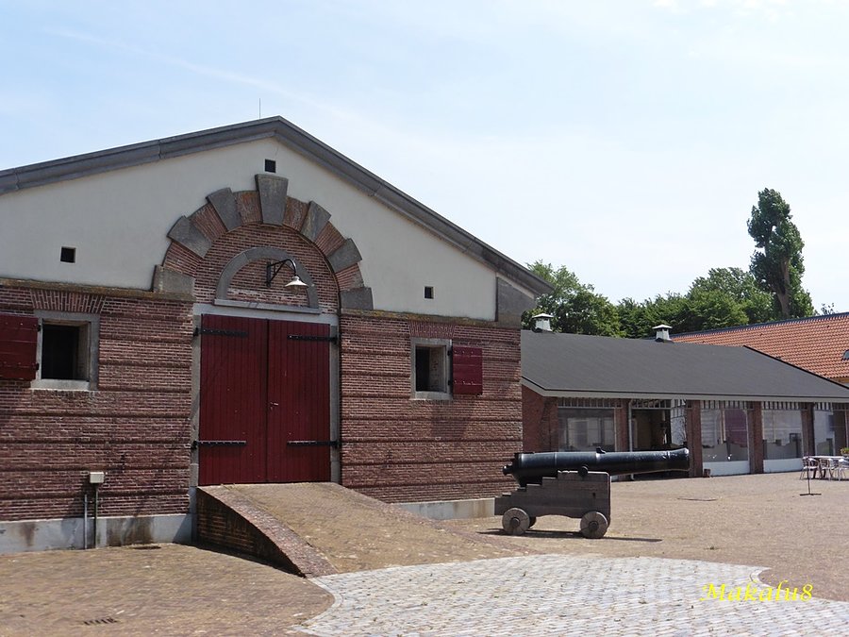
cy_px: 318
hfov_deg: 47.9
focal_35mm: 39
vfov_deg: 36.8
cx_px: 424
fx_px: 957
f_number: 3.9
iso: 100
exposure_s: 1/1250
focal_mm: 6.9
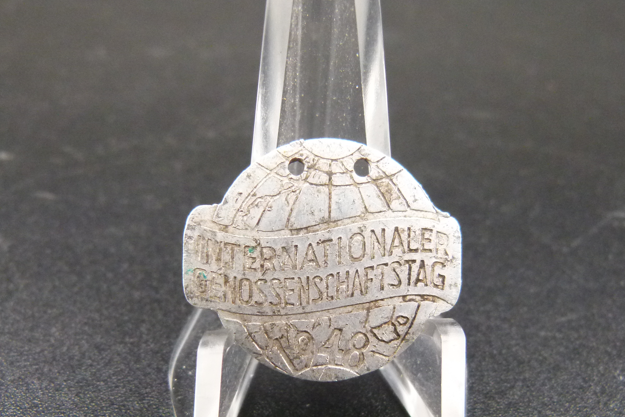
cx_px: 319
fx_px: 573
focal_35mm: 33
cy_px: 292
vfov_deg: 39.3
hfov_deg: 57.2
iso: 400
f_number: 2.8
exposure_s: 1/60
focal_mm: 4.5
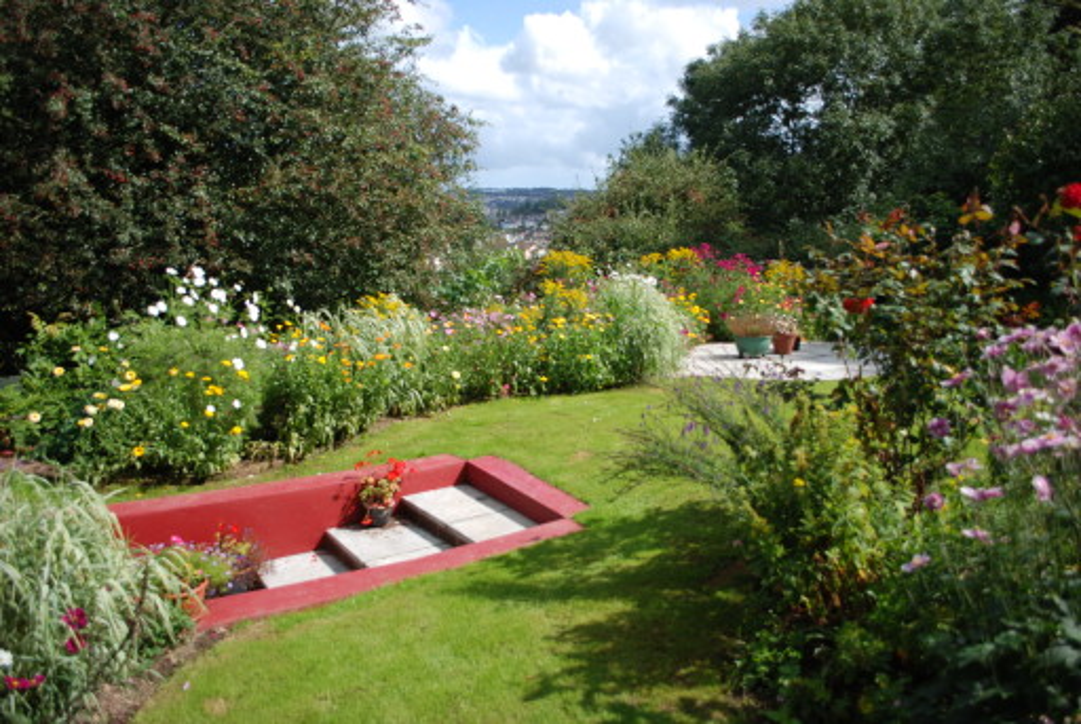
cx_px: 540
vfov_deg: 48.1
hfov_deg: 67.3
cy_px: 362
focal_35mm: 27
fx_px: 812
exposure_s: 1/640
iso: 100
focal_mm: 18
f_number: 3.5
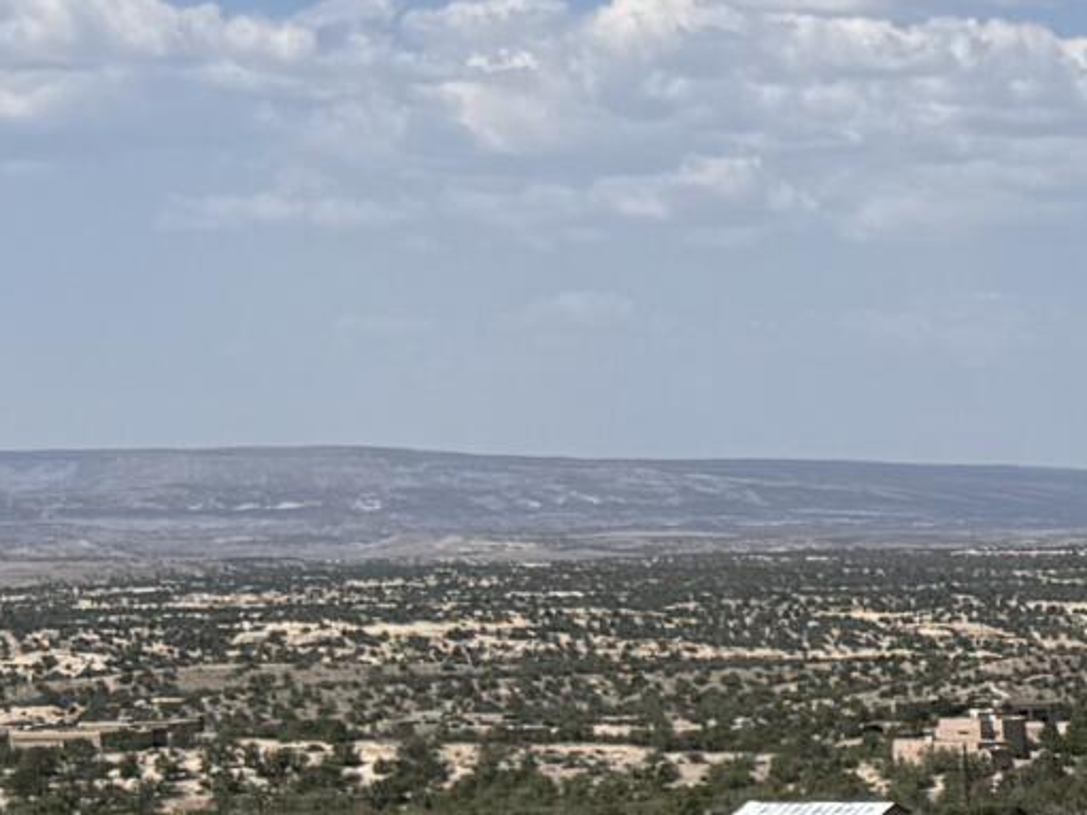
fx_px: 4427
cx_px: 2151
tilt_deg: -9.6
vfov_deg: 10.2
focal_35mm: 141
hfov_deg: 12.4
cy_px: 1234
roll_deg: +0.6
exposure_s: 1/6410
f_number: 1.78
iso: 80
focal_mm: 6.76
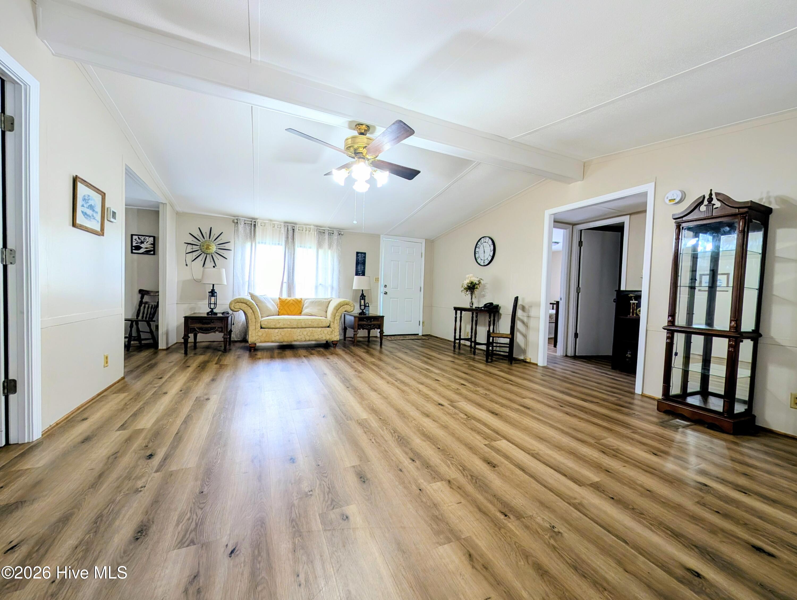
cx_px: 398
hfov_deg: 110.5
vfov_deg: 94.6
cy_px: 300
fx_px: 277
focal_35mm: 12
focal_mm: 2.02
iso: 66
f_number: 1.7
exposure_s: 1/60
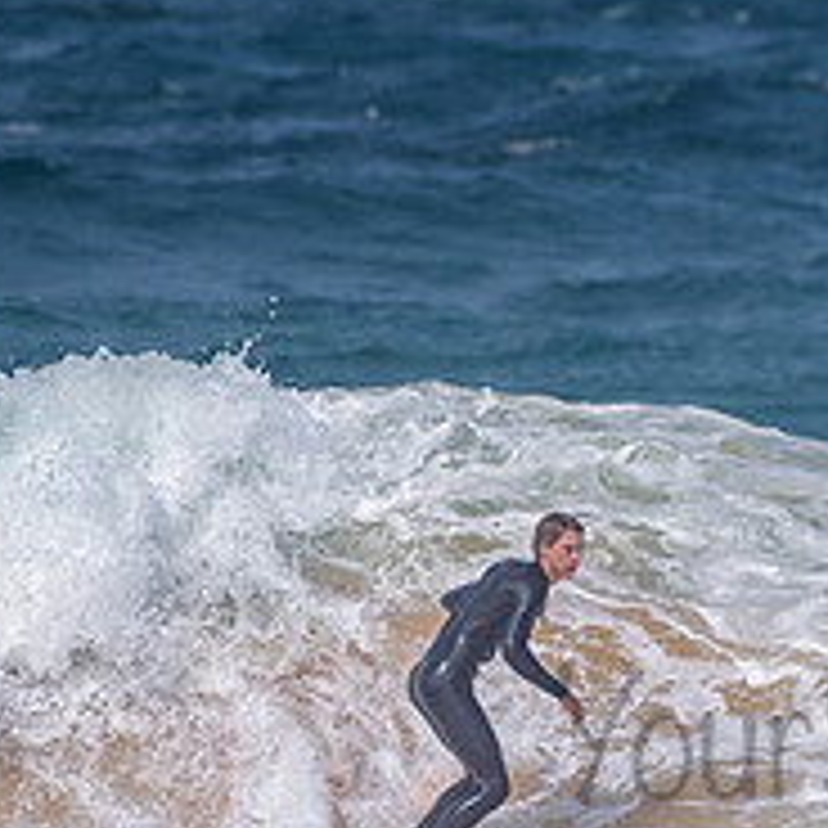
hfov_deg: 1.1
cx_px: 784
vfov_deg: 1.1
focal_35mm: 1645
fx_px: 44517
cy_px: 570
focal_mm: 500
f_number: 5.6
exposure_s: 1/2000
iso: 100
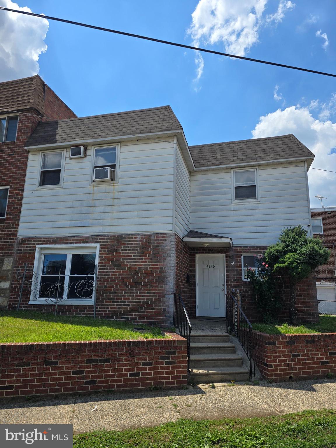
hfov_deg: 58.9
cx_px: 168
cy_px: 224
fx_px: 298
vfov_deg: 73.9
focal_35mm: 23
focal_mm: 6.3
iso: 12
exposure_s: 1/968
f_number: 1.7
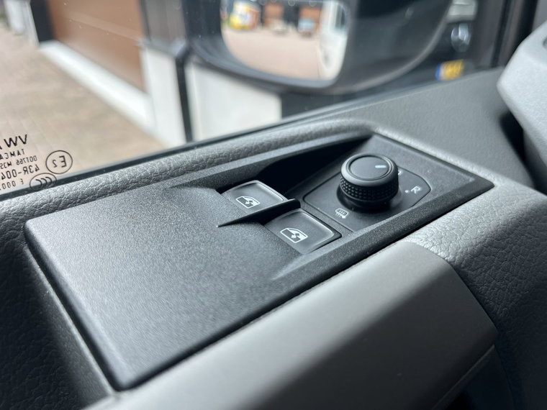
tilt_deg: -28.6
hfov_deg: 67.3
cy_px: 205
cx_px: 274
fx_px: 411
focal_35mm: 26
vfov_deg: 53.1
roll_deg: +1.5
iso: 40
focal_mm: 5.1
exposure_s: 1/122
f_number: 1.6
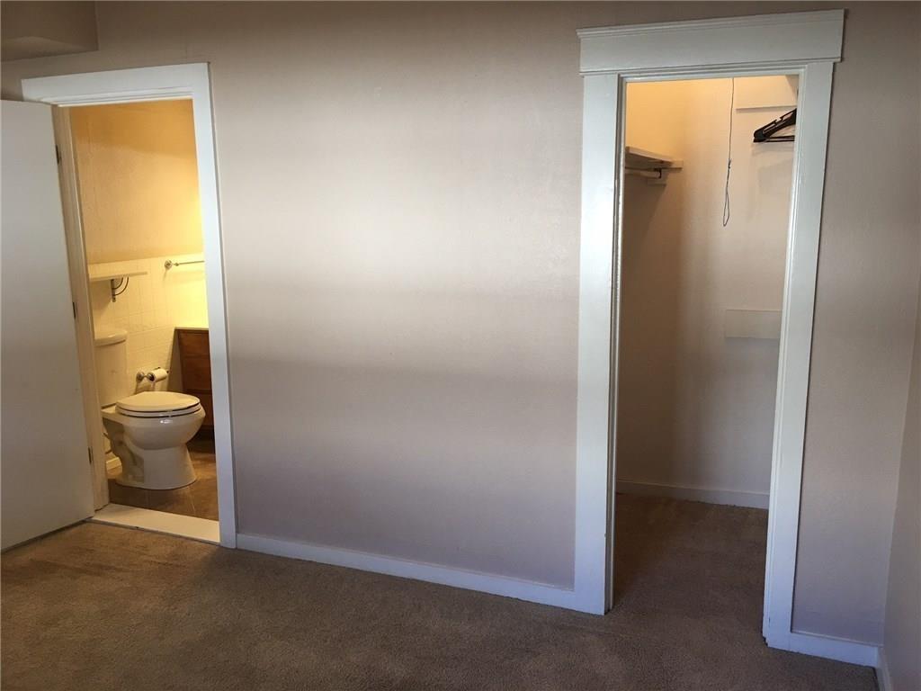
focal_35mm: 29
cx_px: 460
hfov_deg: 61.7
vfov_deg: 48.2
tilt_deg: -9.3
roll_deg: +1.0
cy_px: 346
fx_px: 772
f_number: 2.2
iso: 25
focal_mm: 4.15
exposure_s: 1/15
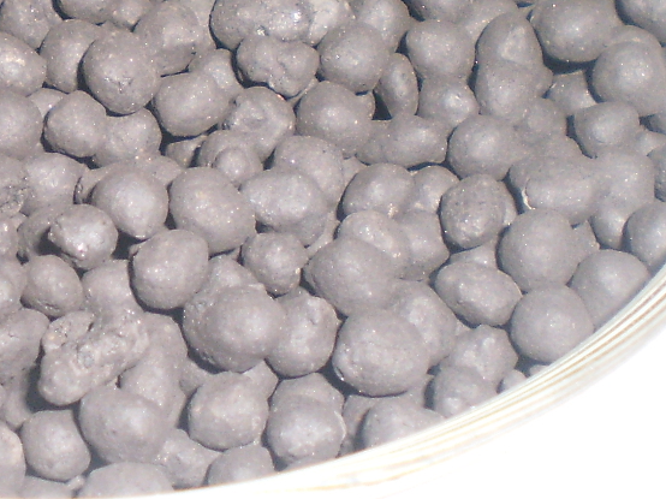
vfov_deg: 14.2
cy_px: 186
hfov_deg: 18.5
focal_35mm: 104
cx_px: 14
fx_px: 2000
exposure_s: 1/30
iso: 125
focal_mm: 6.3
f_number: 3.1
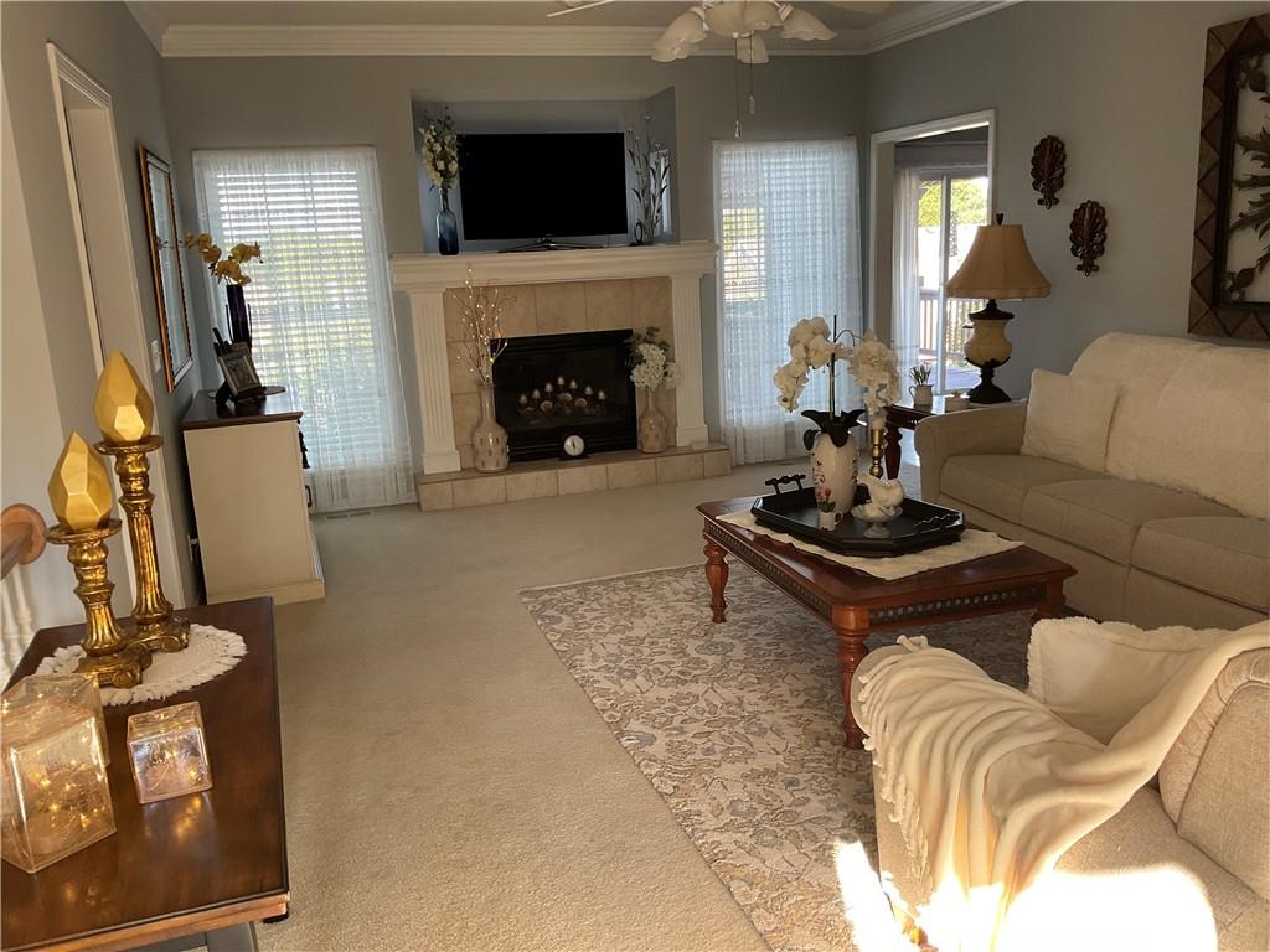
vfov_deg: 48.2
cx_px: 635
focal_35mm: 29
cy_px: 476
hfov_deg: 61.7
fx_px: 1064
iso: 64
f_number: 1.8
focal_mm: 3
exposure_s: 1/93
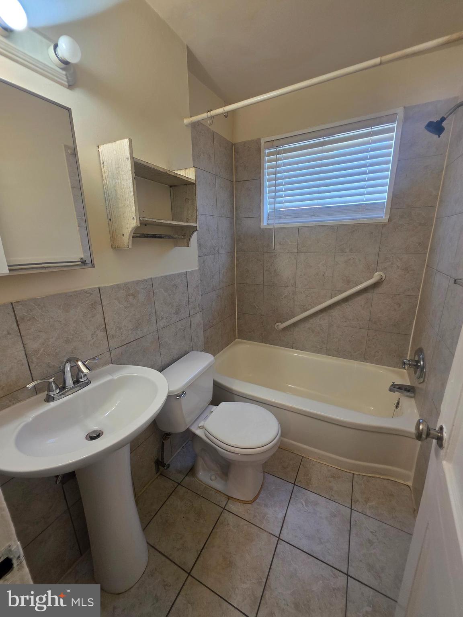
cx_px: 232
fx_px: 232
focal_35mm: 13
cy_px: 308
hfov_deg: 89.9
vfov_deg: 106.2
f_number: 1.9
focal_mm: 2.2
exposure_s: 1/120
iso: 100
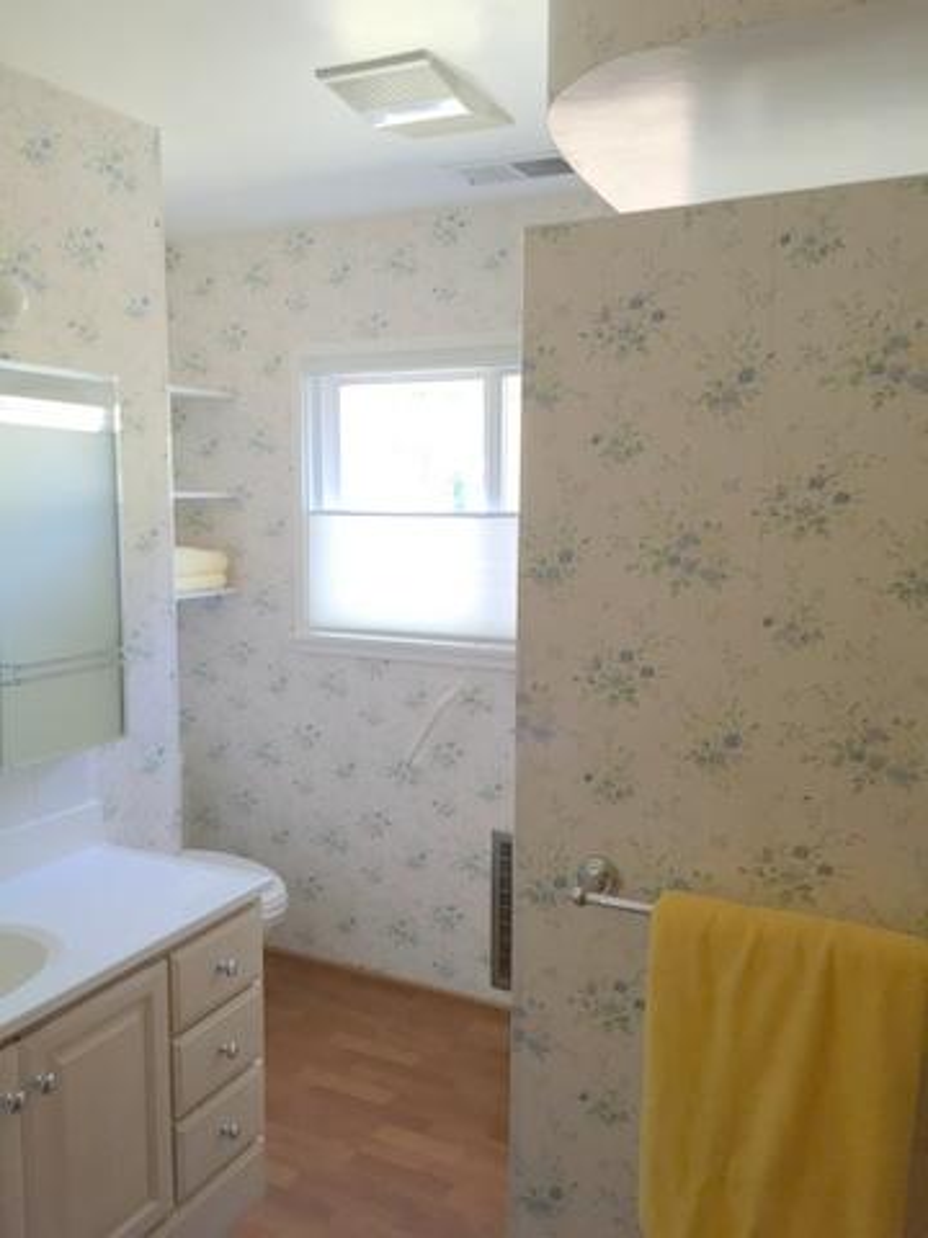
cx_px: 464
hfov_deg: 48.2
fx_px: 1037
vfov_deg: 61.7
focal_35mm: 29
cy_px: 619
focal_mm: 4.15
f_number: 2.2
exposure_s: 1/40
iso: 40
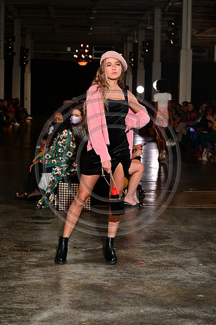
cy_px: 162
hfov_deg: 19.4
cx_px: 108
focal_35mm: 70
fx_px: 631
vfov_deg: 28.9
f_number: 6.3
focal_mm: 70
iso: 1000
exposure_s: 1/160
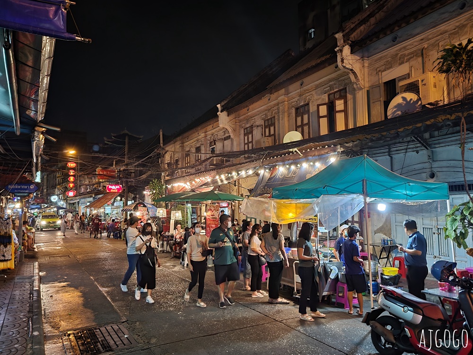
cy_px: 178
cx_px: 236
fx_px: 355
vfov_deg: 53.1
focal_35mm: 26
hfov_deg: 67.3
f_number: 1.8
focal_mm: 5.4
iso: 125
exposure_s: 1/10
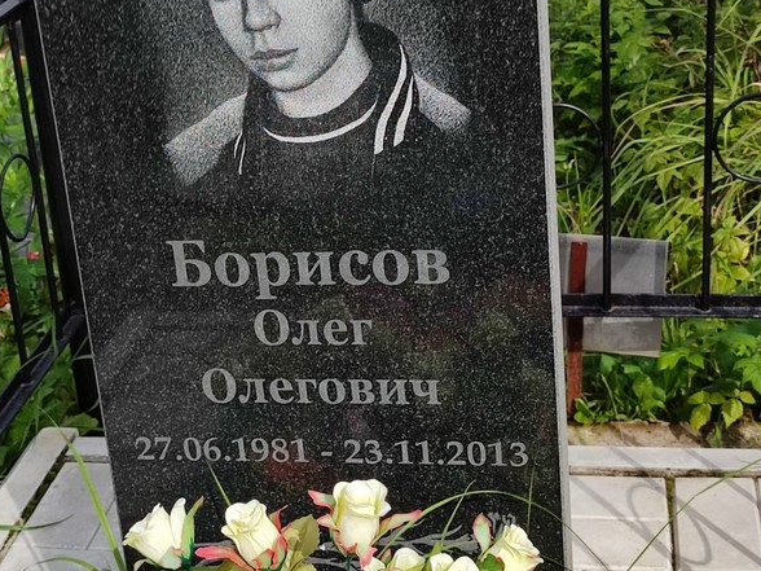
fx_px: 747
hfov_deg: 53.2
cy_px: 184
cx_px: 273
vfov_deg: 41.2
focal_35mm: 34
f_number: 1.9
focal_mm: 6.04
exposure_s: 1/613
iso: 50
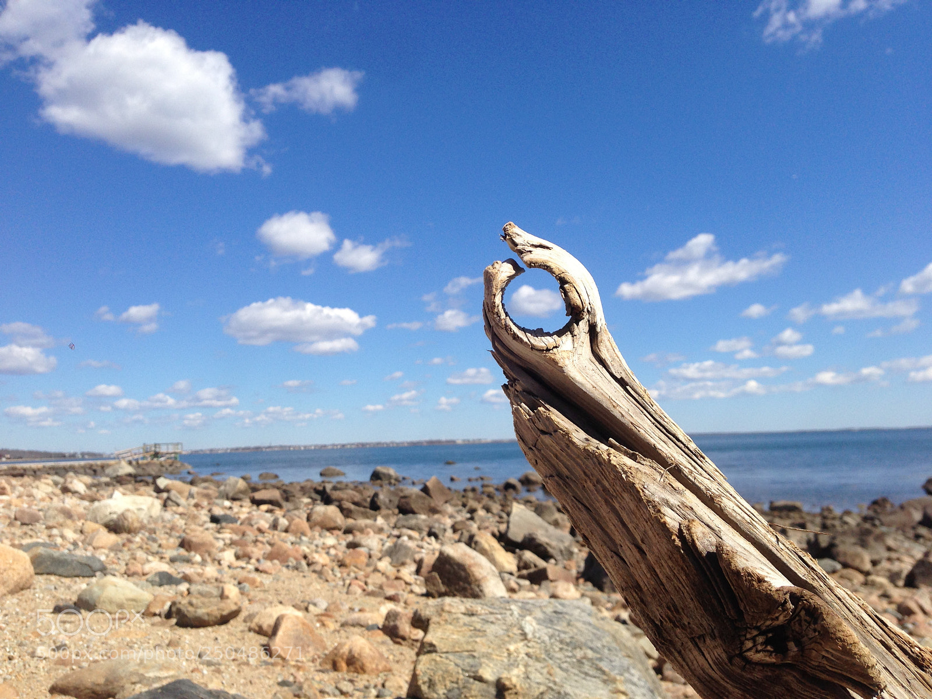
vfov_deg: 42.9
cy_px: 350
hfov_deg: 55.4
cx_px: 466
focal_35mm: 33
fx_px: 888
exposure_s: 1/2169
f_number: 2.4
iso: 50
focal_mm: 4.13
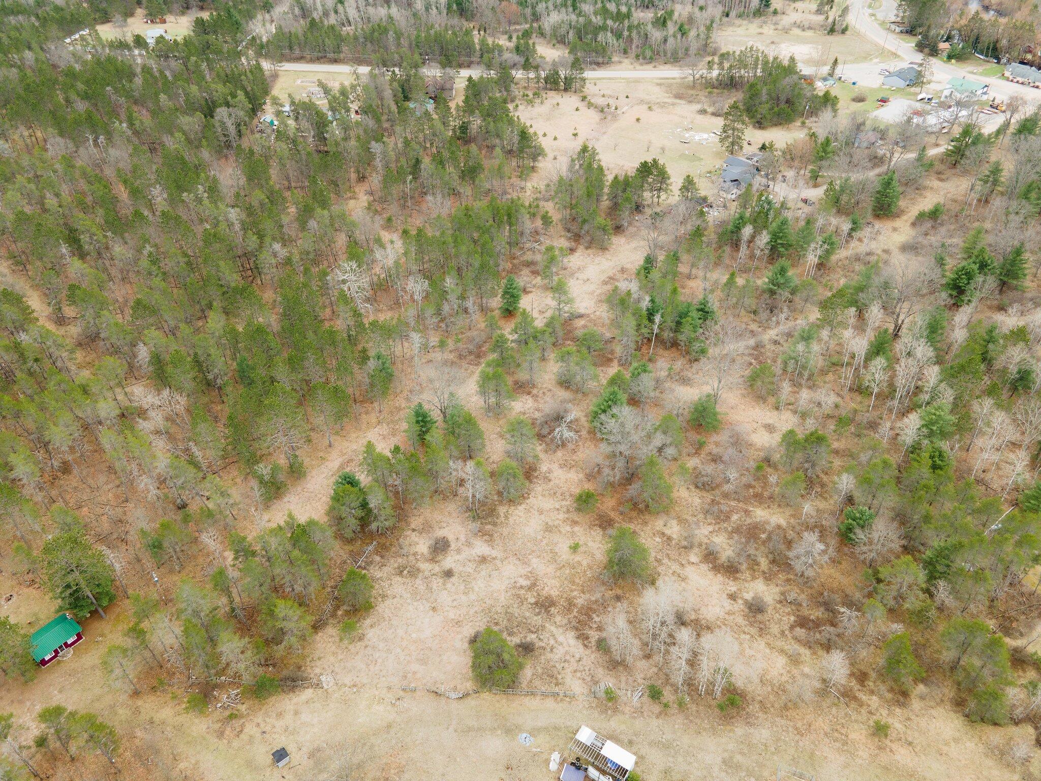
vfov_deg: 56.8
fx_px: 722
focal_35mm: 24
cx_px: 520
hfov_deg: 71.6
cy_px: 390
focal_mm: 4.5
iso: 100
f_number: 2.8
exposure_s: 1/120
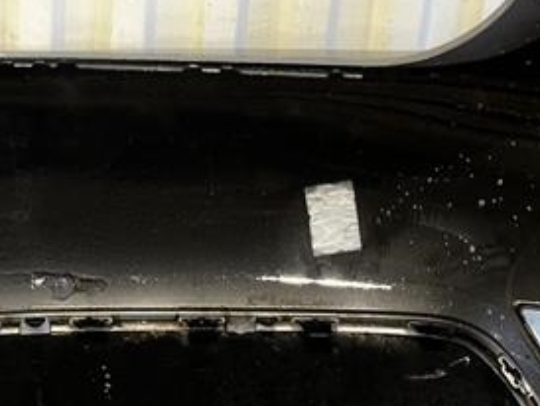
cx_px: 63
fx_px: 1749
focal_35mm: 112
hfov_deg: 17.3
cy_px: 242
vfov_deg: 13.2
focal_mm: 6.86
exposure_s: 1/21
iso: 64
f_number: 1.78
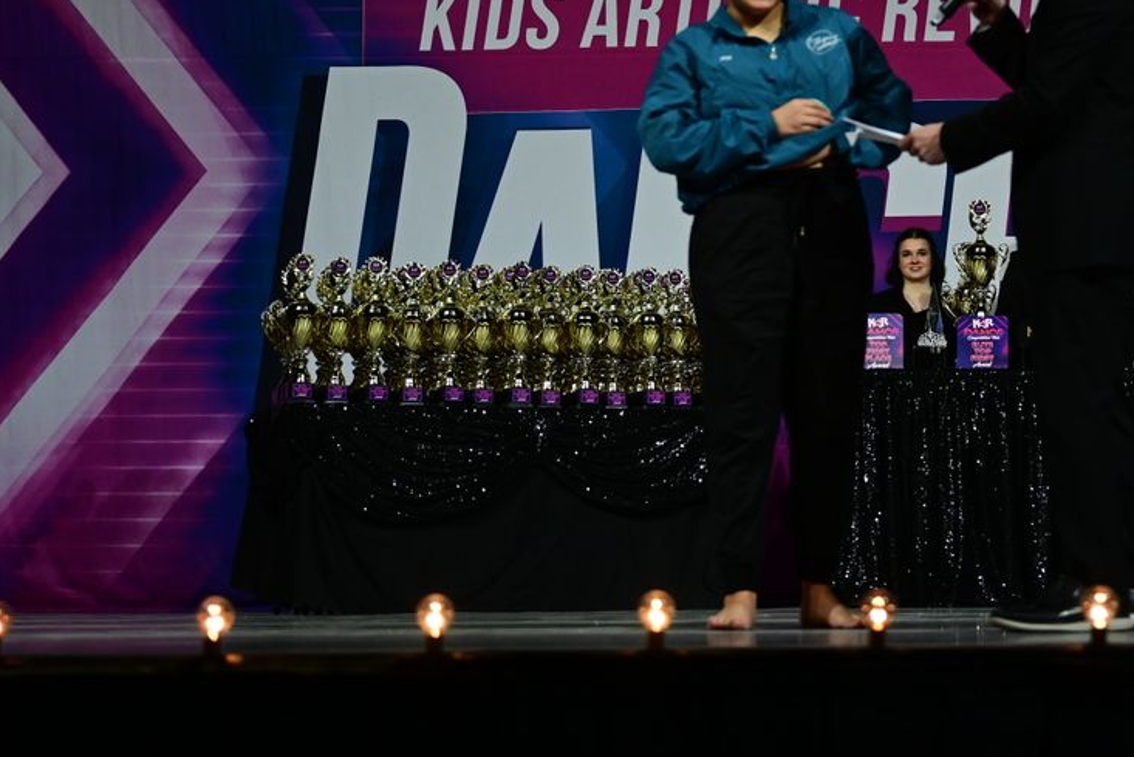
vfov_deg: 15.3
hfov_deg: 22.7
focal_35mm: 88
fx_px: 2772
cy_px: 46
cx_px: 959
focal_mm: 43
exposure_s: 1/800
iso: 1600
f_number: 2.8
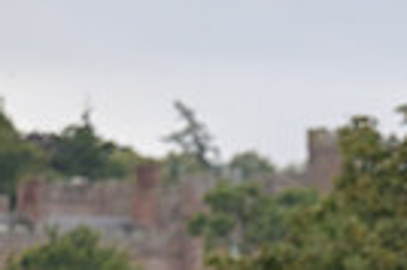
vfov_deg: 2.3
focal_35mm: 606
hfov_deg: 3.4
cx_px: 775
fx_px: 6843
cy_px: 508
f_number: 3.5
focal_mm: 140
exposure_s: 1/1250
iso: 640
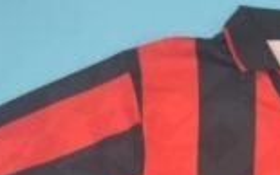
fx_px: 992
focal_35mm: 130
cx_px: 356
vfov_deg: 9.4
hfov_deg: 15.4
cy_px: 357
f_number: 4
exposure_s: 1/100
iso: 200
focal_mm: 22
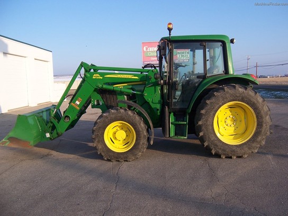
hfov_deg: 55.4
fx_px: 275
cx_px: 144
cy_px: 108
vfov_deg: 42.9
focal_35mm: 33
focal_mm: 5.5
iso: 80
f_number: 3.4
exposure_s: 1/500
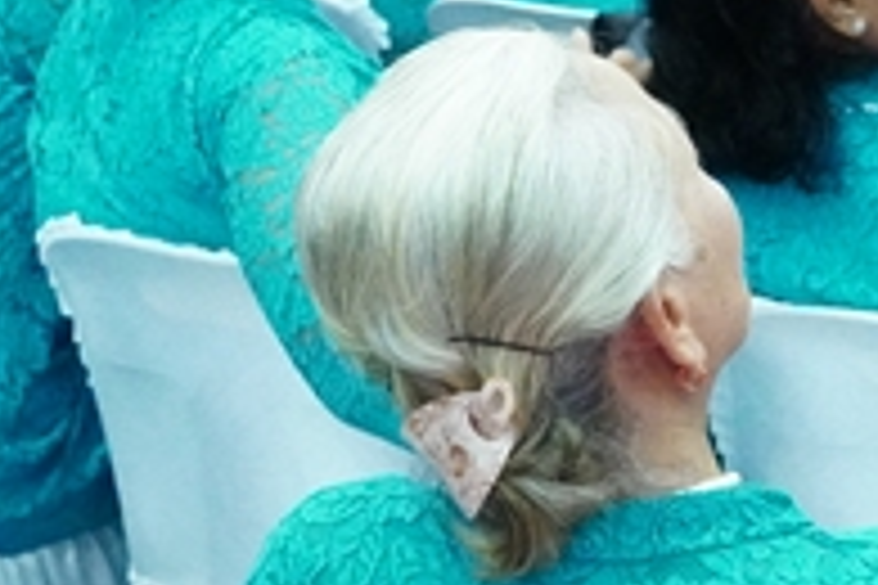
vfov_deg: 11.3
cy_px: -178
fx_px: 2878
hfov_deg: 16.9
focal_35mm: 118
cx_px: 896
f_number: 4
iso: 20000
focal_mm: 24
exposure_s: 1/160
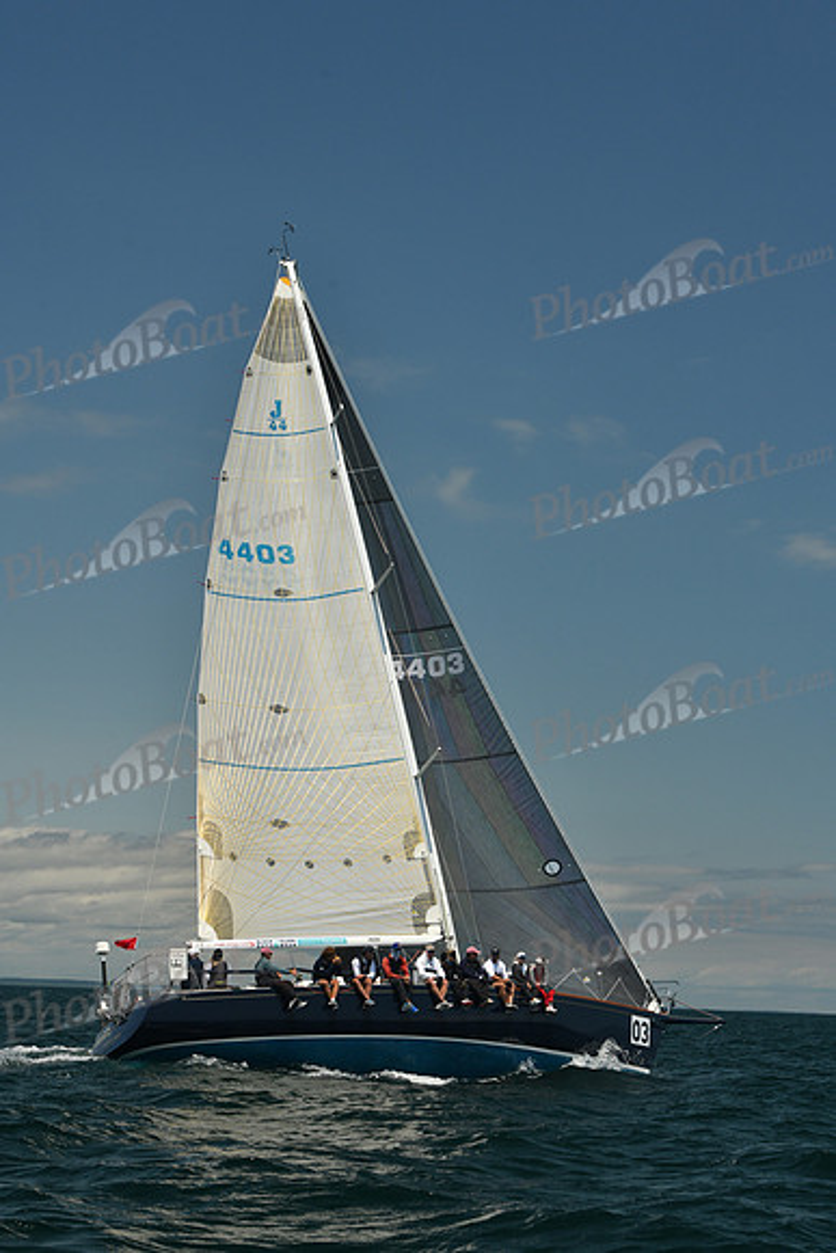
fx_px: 2611
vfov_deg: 27.0
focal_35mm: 75
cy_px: 626
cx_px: 418
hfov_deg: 18.2
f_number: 9
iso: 320
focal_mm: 75
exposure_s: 1/640
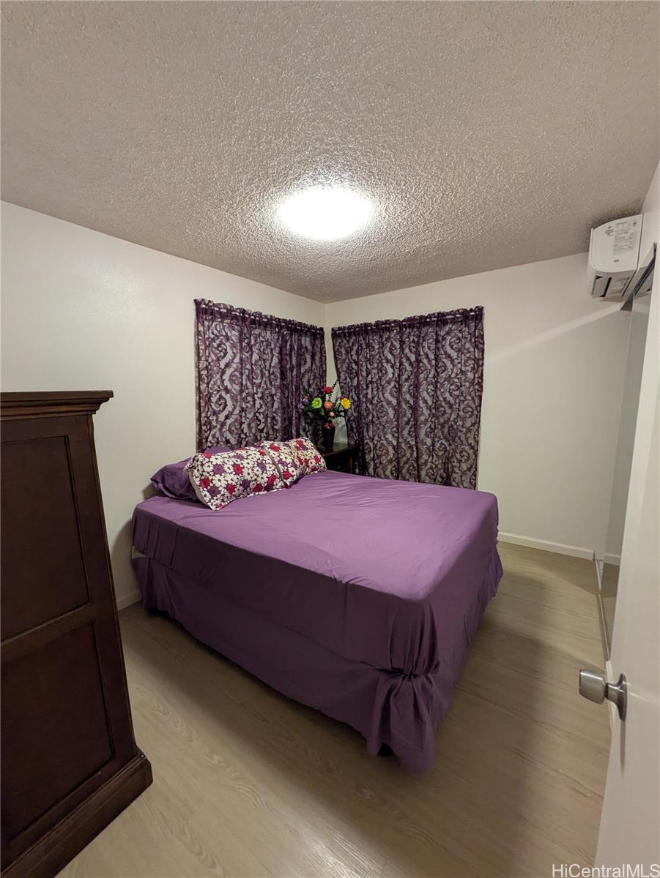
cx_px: 330
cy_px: 439
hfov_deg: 85.7
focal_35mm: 14
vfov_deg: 102.0
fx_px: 356
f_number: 2.2
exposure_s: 1/40
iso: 177
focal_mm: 1.83
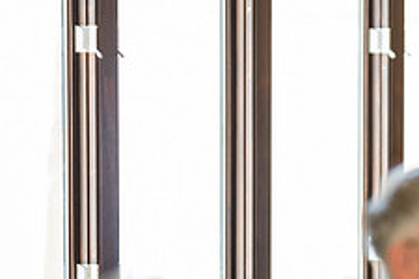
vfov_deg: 6.1
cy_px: 260
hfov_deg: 9.1
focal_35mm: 224
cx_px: 494
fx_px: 2607
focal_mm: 85
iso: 400
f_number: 1.4
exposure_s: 1/320
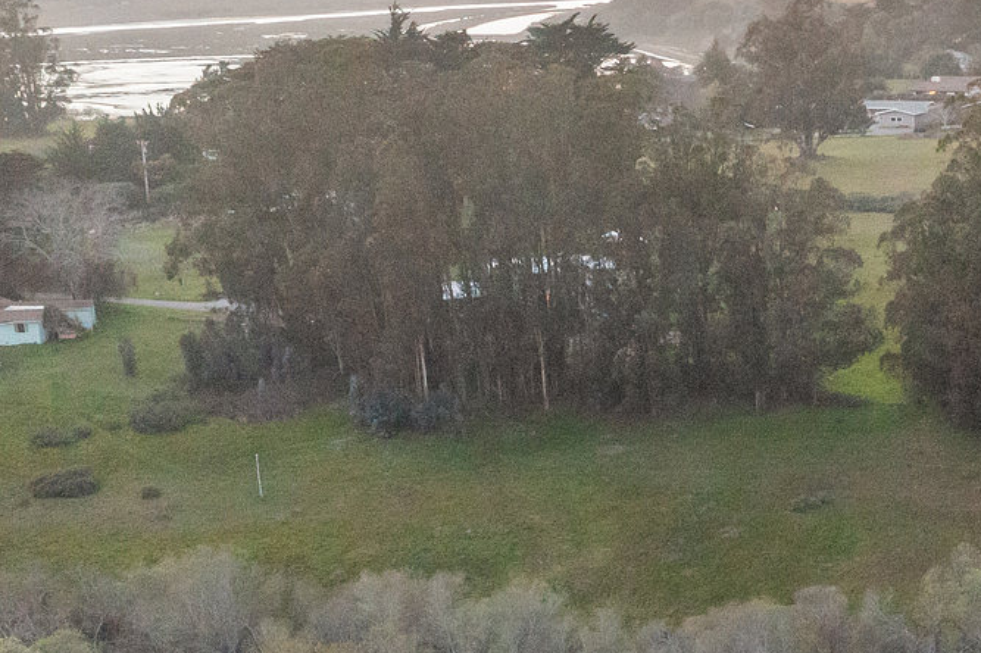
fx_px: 2342
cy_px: 724
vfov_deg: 15.4
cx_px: 988
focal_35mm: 86
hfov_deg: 22.7
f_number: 4.5
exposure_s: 1/13
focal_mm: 10.26
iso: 800
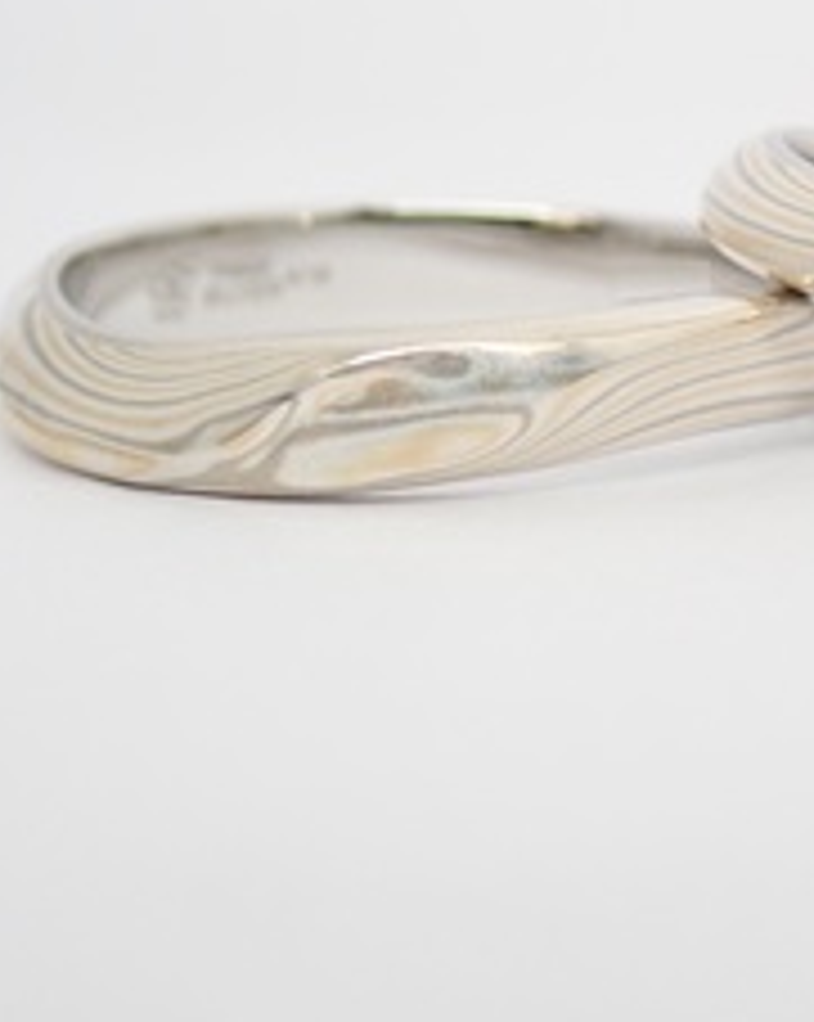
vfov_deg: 12.9
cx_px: 751
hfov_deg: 10.3
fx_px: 4496
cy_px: 322
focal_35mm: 149
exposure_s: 1/100
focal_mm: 13.65
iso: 200
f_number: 4.1
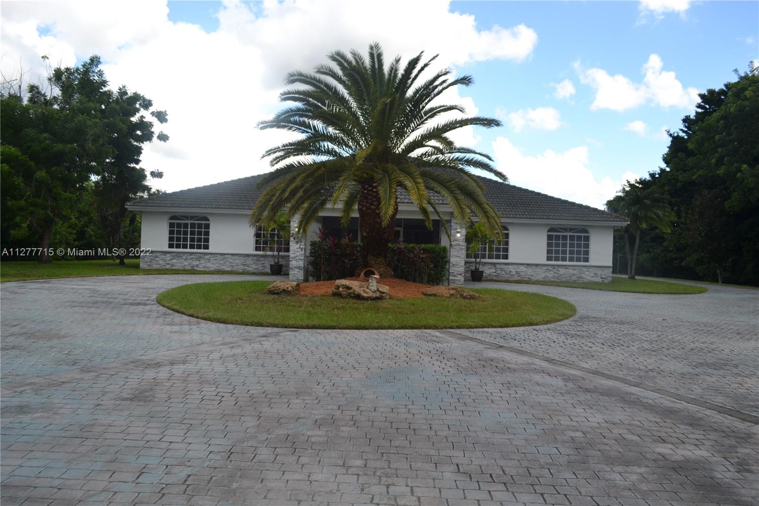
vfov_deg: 47.9
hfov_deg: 67.4
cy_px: 253
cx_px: 380
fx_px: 569
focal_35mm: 27
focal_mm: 18
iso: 100
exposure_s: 1/200
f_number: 6.3
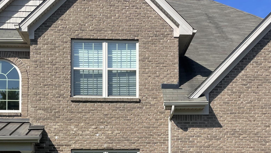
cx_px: 133
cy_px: 161
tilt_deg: +2.7
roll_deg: +0.2
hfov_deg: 37.8
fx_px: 395
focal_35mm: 55
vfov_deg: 20.9
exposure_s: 1/2451
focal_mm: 4.2
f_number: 1.6
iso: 32
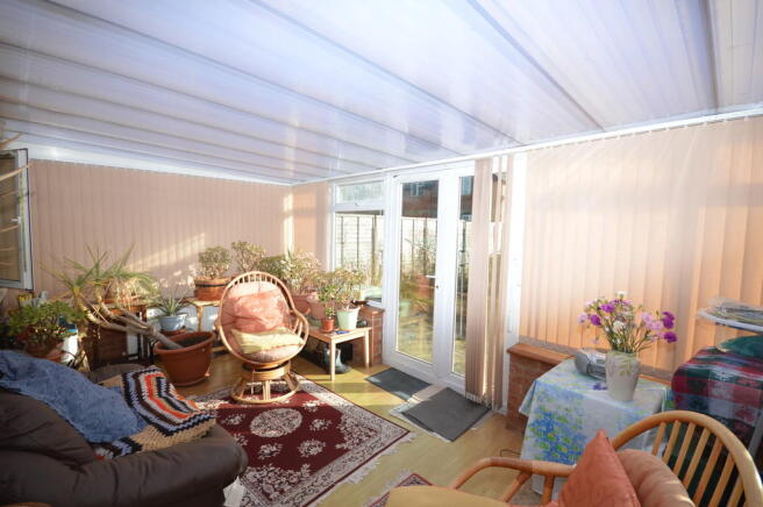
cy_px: 254
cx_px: 382
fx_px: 318
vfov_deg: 77.2
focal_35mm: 15
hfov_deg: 100.4
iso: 100
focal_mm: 10
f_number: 5
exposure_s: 1/100
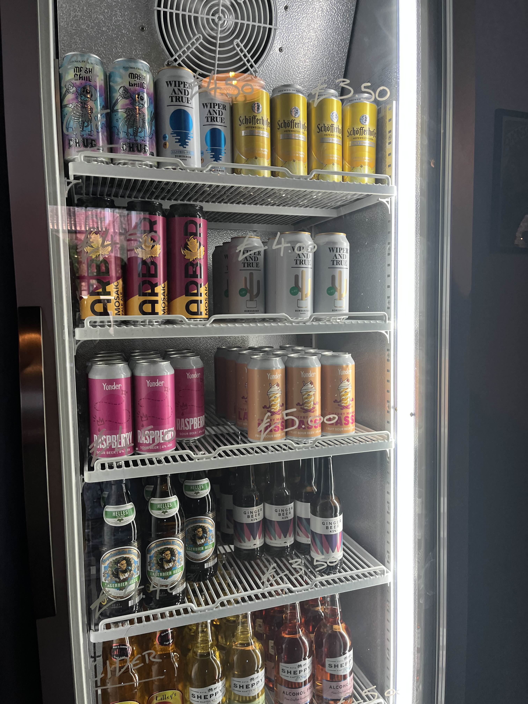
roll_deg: +2.2
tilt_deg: -4.3
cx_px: 264
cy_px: 352
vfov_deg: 67.3
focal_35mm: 26
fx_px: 529
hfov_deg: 53.1
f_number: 1.6
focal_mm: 5.1
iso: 64
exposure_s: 1/100
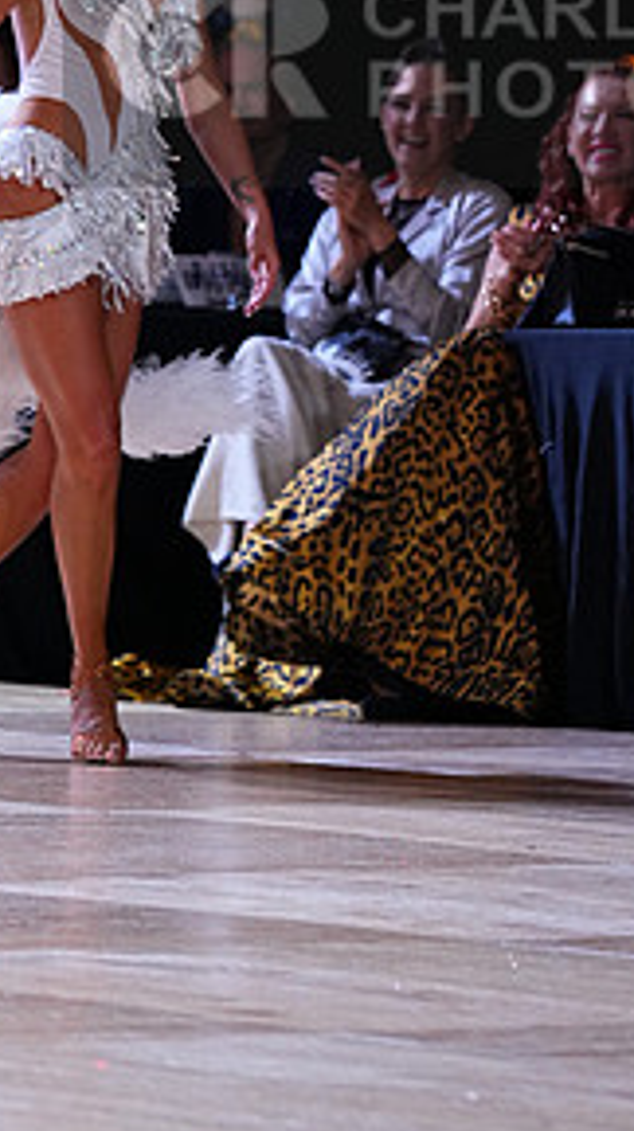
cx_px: 605
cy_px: 59
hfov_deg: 3.4
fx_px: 10788
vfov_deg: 6.0
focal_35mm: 360
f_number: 4
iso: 2000
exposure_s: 1/500
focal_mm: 171
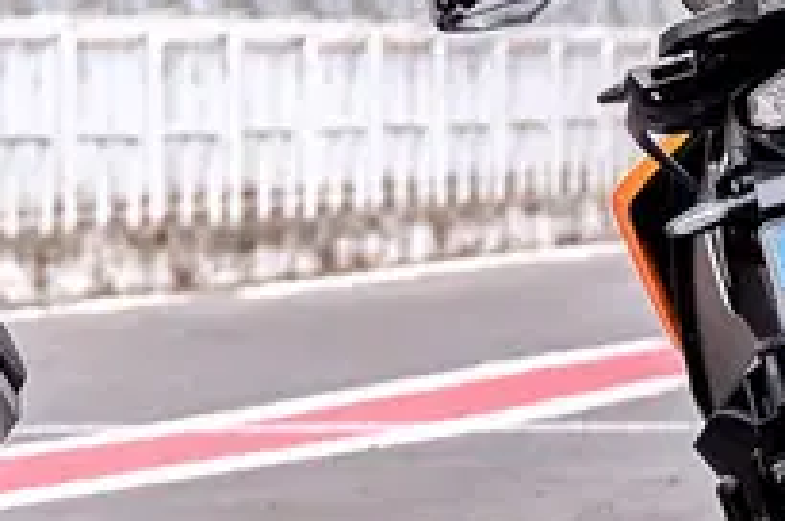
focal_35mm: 880
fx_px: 19159
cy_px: -84
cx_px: -567
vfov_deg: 1.6
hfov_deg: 2.3
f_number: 5
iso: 400
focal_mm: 99.8
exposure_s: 1/1250
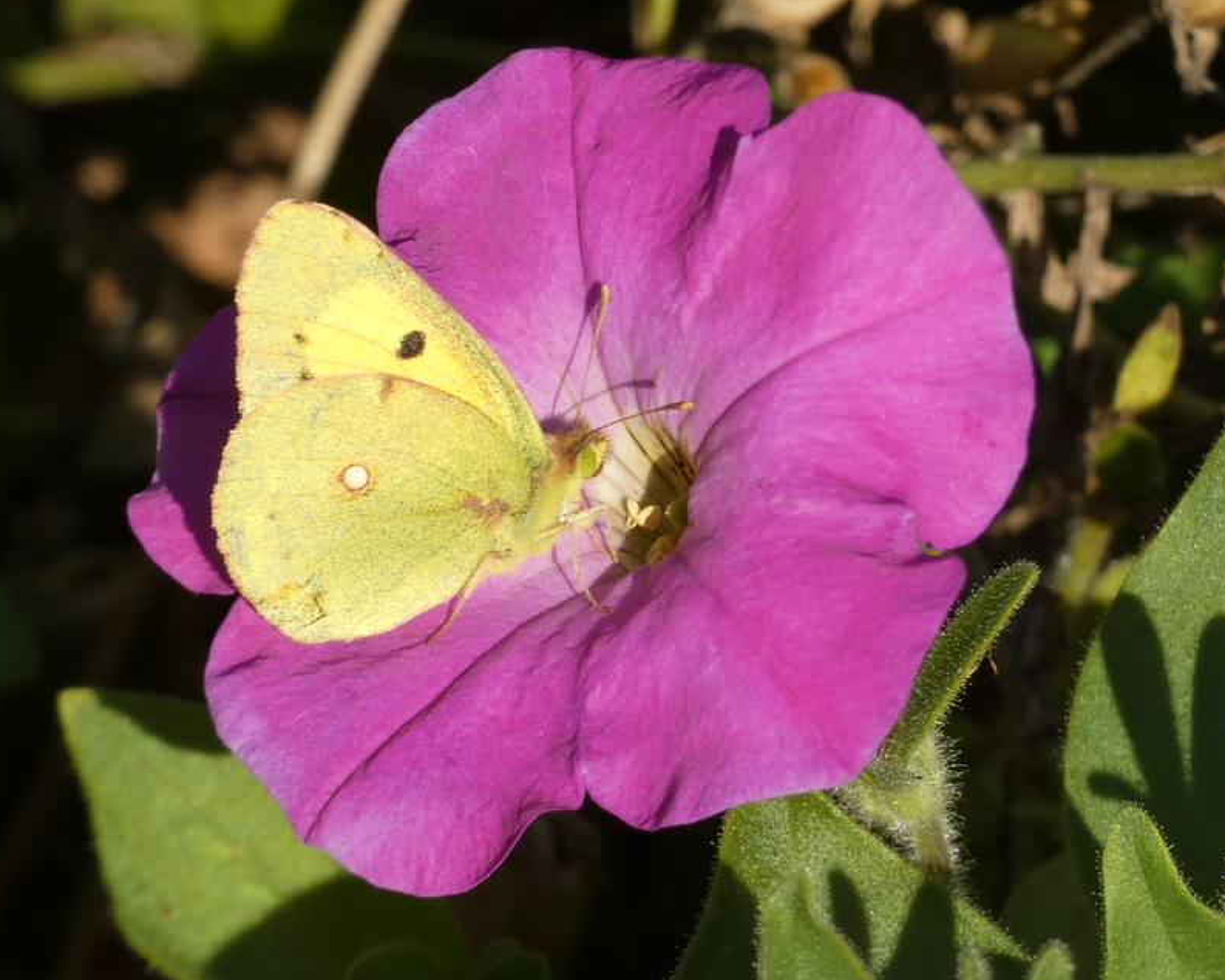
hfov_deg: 4.8
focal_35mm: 403
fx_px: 14616
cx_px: 642
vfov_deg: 3.8
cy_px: 489
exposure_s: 1/160
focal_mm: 68.8
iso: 80
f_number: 5.6
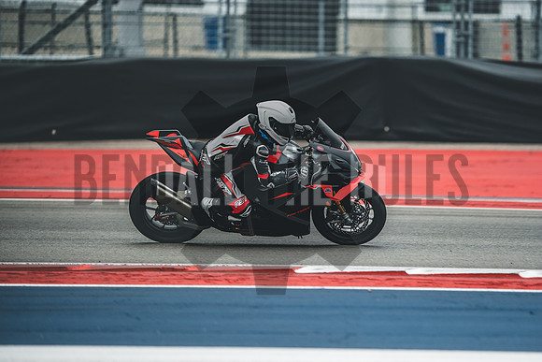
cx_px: 301
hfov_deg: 6.1
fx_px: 5052
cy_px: 185
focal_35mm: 335
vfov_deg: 4.1
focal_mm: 200
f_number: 2
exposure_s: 1/3200
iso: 400
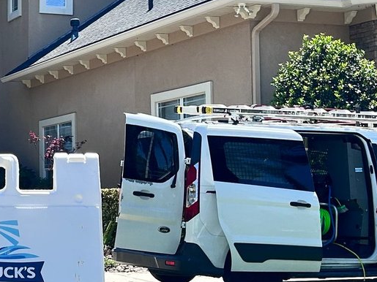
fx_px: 1056
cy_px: 126
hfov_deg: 19.6
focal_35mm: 97
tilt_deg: +4.4
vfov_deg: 15.2
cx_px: -11
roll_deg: +0.6
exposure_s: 1/3257
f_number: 1.5
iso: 50
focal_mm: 5.7
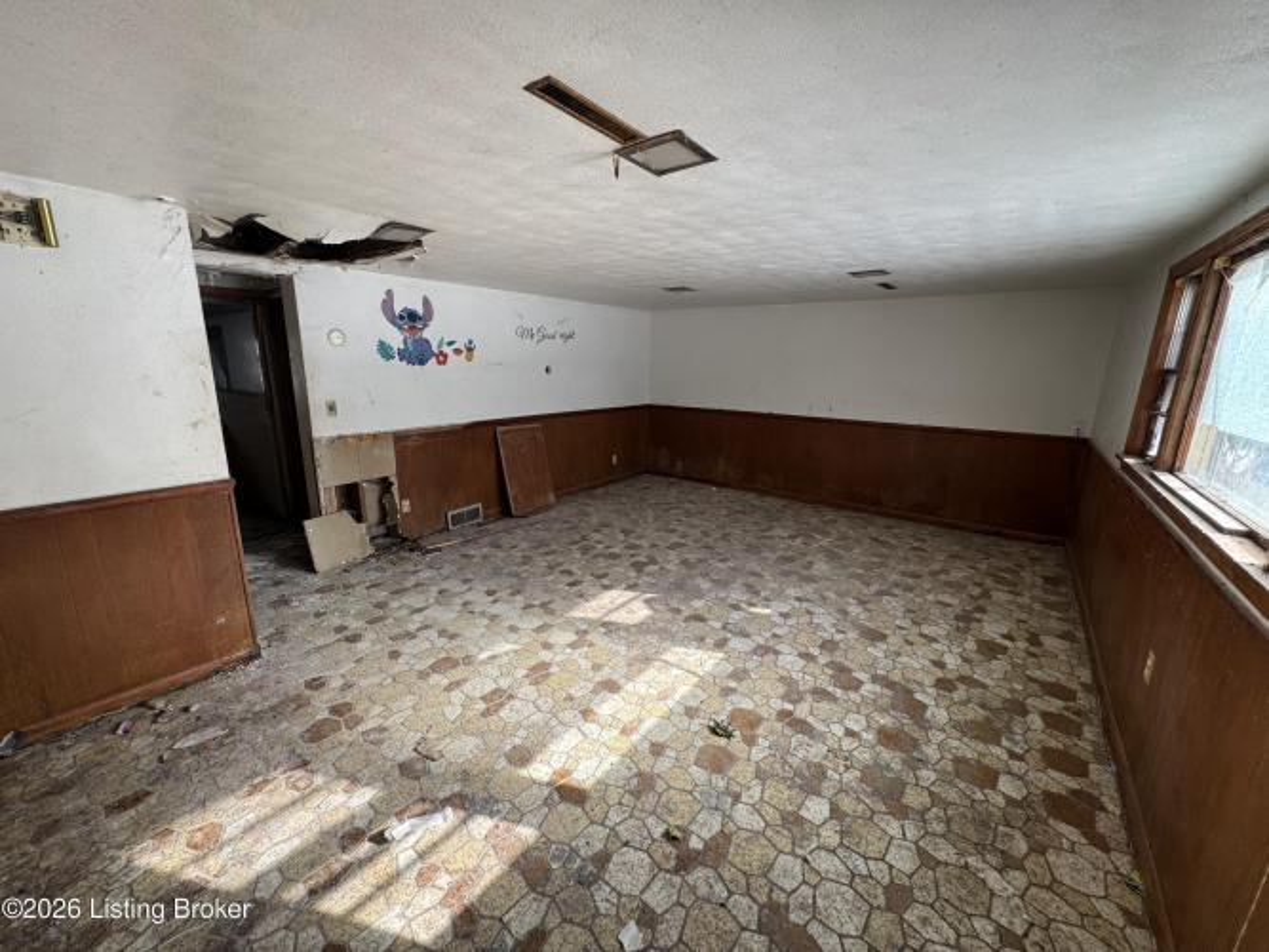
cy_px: 476
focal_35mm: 14
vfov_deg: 85.7
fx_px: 513
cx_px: 634
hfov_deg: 102.1
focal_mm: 2.22
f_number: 2.2
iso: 40
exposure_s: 1/99
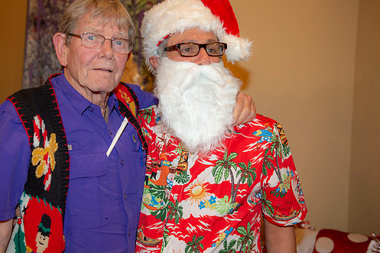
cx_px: 166
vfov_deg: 24.2
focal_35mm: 56
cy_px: 117
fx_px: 591
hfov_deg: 35.6
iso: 800
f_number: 3.5
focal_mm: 48
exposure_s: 1/60
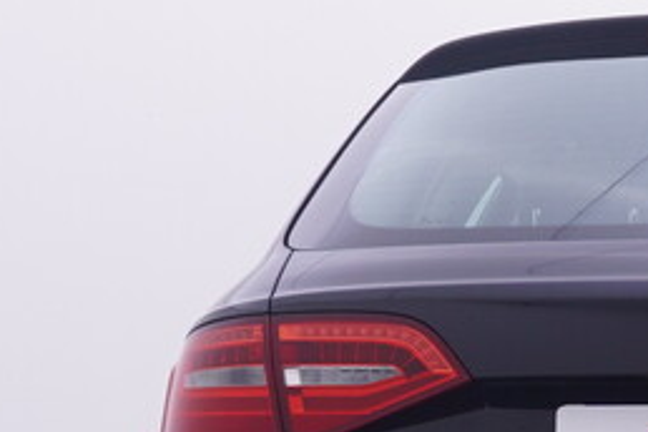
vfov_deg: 10.7
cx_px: 726
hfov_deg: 15.8
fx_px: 2264
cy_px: 505
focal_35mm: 126
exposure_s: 1/80
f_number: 5
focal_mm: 15
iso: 200
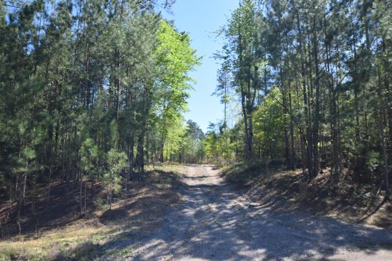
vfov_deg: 43.6
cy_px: 130
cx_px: 196
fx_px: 327
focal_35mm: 30
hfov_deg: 61.9
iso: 250
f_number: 8
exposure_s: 1/250
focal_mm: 20
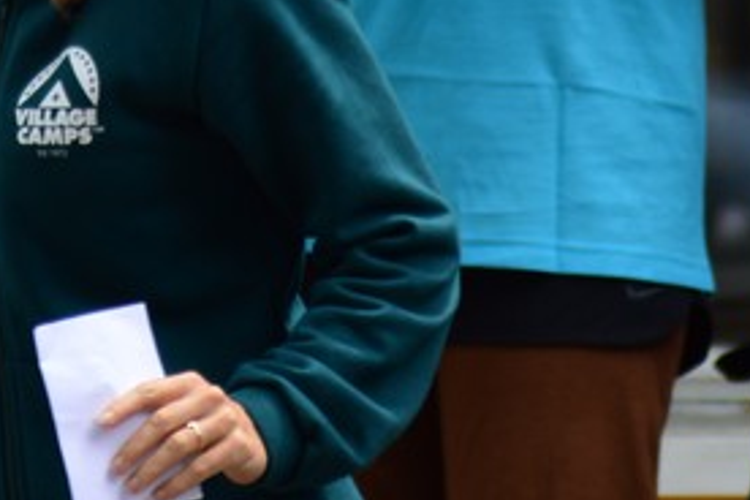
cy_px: -357
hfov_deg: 2.2
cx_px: 5
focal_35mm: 918
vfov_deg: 1.5
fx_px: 19120
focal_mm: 165
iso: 200
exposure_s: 1/500
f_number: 4.5
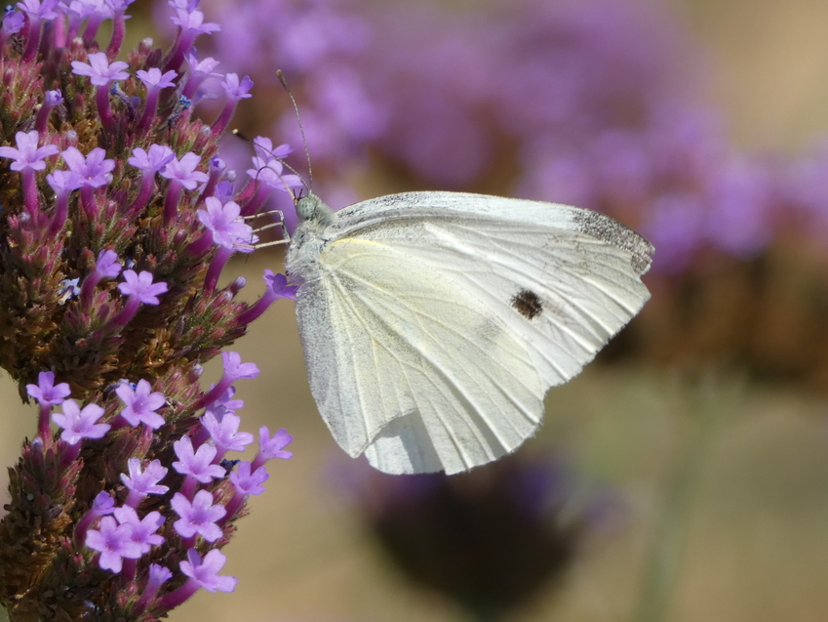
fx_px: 10909
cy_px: 311
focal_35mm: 456
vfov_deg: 3.3
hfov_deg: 4.3
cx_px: 414
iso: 80
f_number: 5.6
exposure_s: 1/160
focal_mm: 81.4
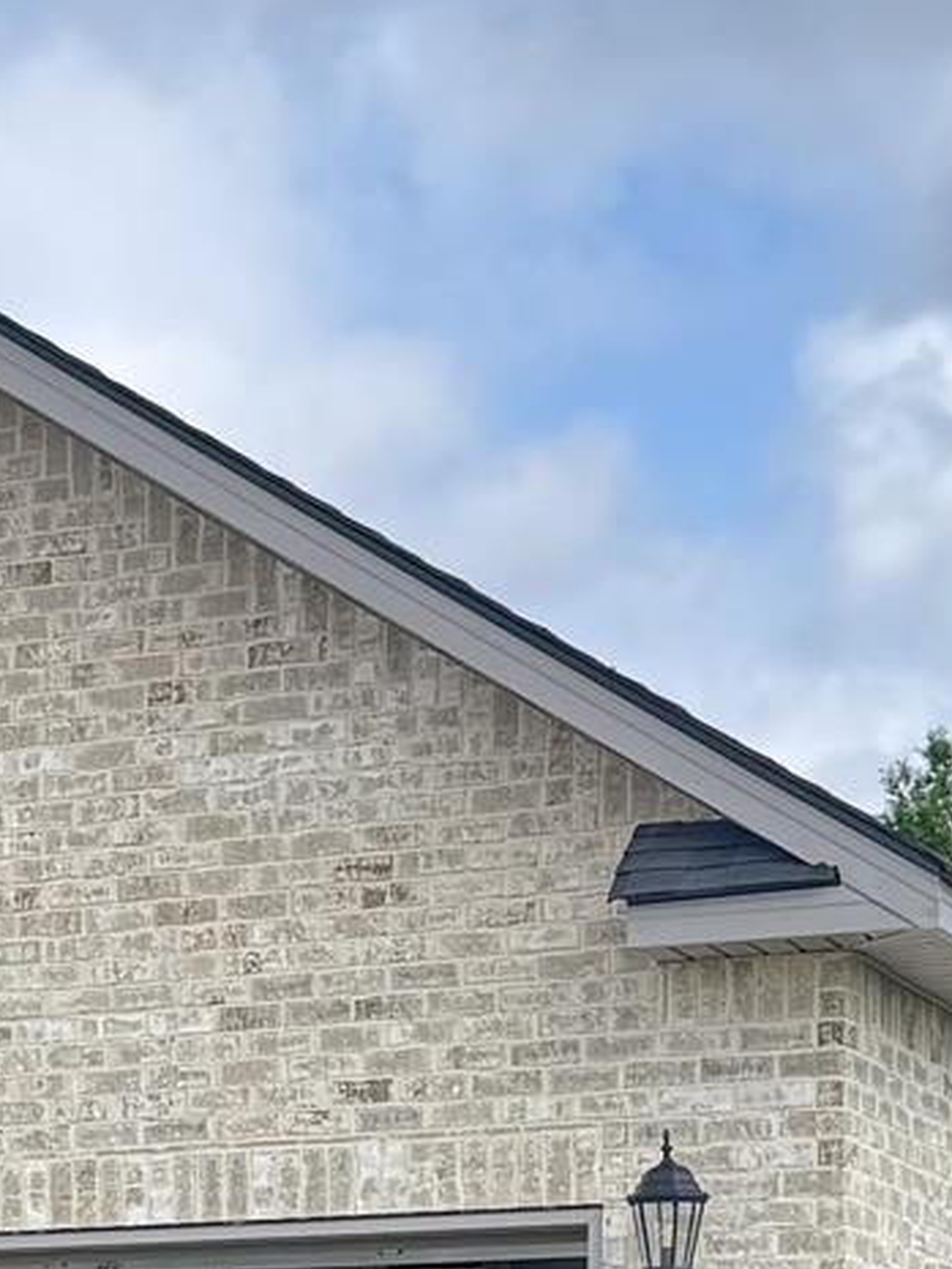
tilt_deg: +1.1
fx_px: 4362
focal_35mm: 119
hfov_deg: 12.1
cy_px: 1498
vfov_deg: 15.9
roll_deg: -0.4
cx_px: -278
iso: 80
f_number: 1.78
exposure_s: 1/1042
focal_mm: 6.76
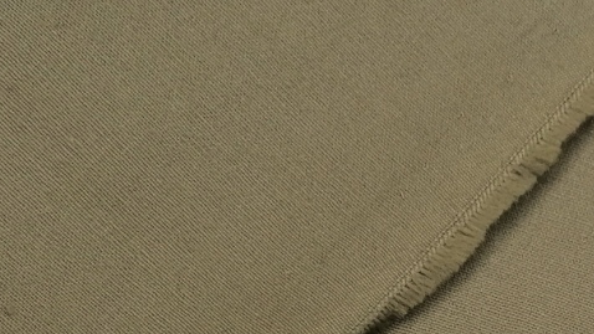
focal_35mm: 63
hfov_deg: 33.3
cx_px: 247
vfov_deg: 18.0
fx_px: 992
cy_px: 417
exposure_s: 1/305
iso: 50
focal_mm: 4.75
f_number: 1.8
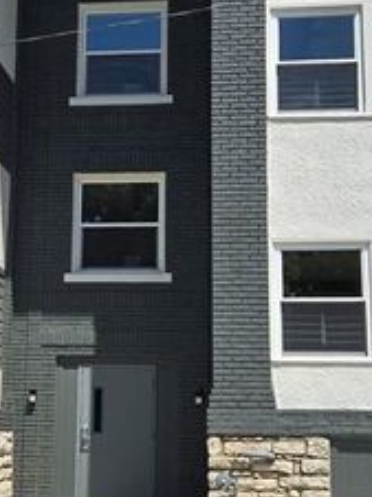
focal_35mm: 68
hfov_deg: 21.5
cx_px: 130
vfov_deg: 28.6
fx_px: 976
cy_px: 232
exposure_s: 1/2327
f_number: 1.8
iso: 25
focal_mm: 5.4
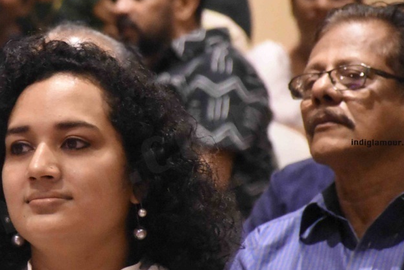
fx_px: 4917
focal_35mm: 438
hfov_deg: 4.7
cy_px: 126
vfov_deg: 3.1
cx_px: 1
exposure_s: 1/80
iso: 12800
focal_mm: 140
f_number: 5.6
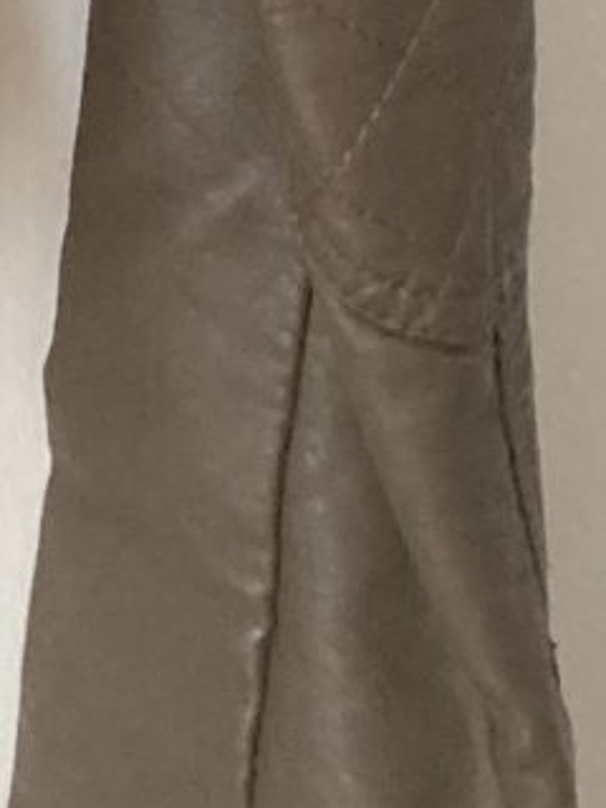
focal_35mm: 179
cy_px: -1146
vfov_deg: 9.7
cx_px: -1015
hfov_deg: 7.6
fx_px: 4178
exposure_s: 1/60
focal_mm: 3.99
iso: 160
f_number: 1.8
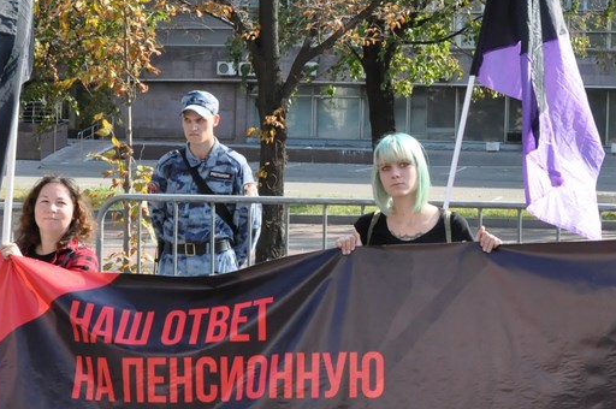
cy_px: 260
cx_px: 251
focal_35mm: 66
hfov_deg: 30.5
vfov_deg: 20.5
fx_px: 1128
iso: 1000
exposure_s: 1/500
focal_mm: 22
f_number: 11
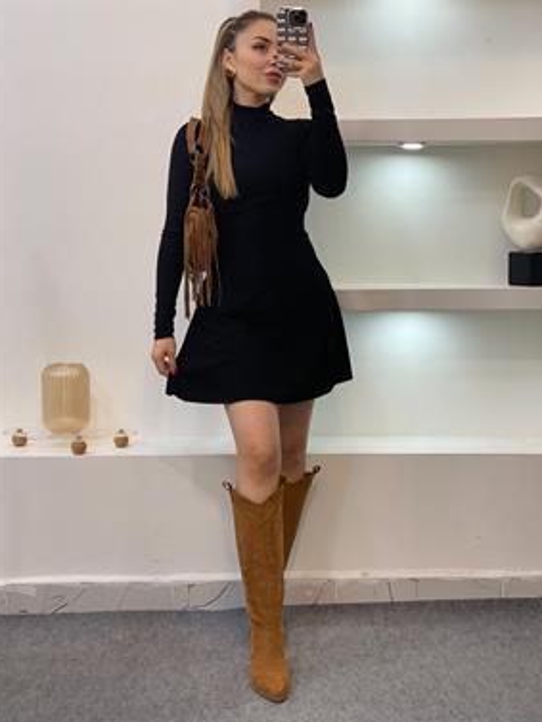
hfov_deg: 25.7
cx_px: 287
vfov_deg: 33.8
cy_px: 334
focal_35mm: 57
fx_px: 1189
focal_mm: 6
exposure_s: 1/100
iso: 80
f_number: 2
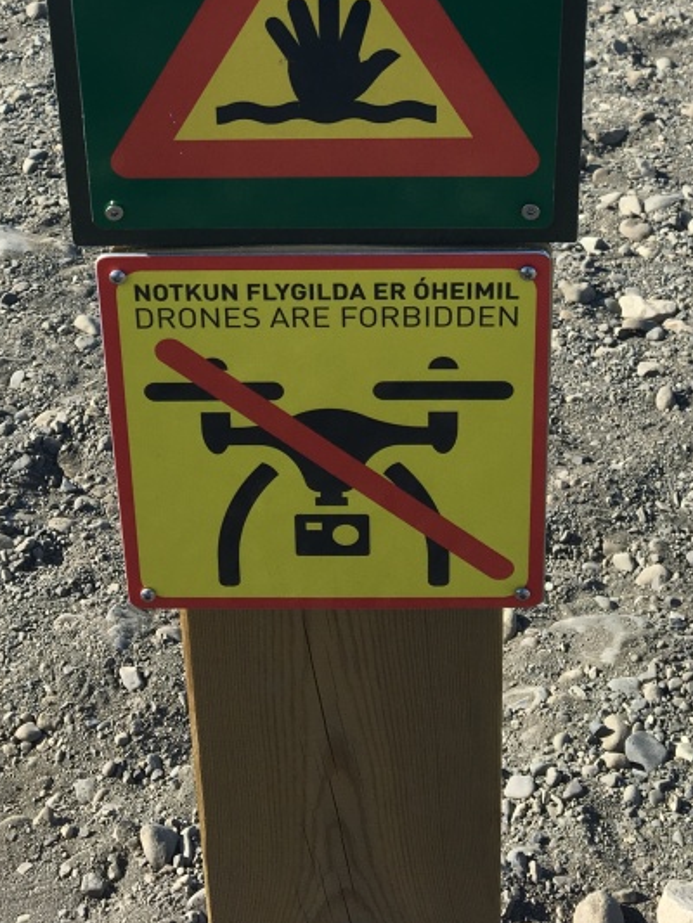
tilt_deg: -27.3
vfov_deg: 31.0
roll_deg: +1.9
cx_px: 360
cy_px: 16
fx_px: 1548
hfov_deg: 25.2
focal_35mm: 58
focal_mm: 4.15
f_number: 2.2
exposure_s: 1/1748
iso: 25
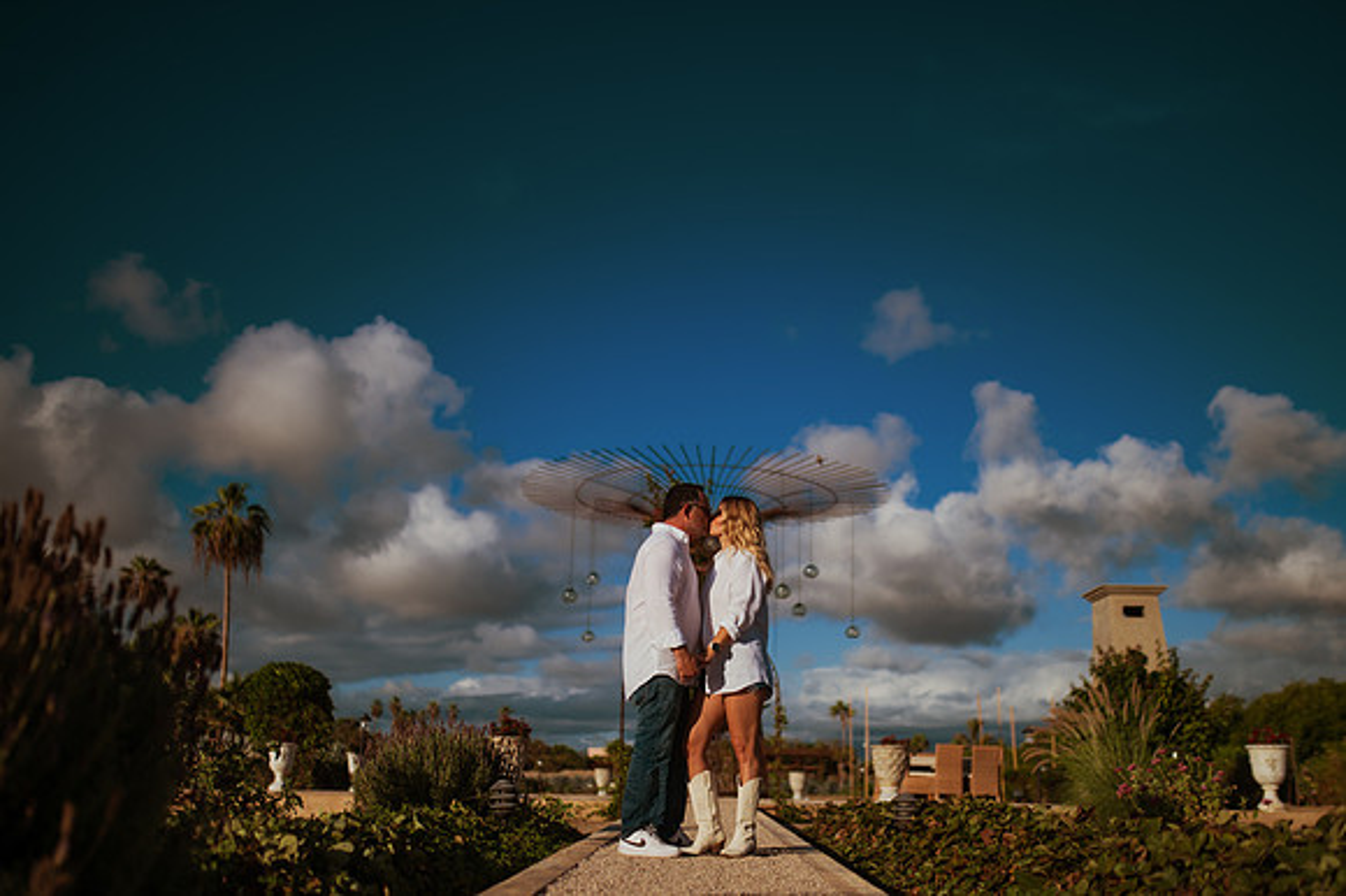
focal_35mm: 38
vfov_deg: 35.0
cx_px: 698
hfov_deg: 50.8
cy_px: 486
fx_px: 1418
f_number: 1.6
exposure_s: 1/8000
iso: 50
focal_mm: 35
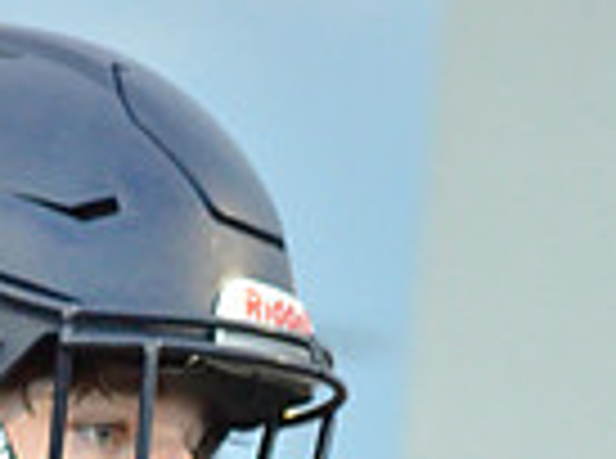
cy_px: 1292
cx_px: -4
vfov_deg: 3.6
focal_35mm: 397
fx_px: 7047
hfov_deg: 5.0
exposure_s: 1/500
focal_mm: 65
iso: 3200
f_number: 4.5
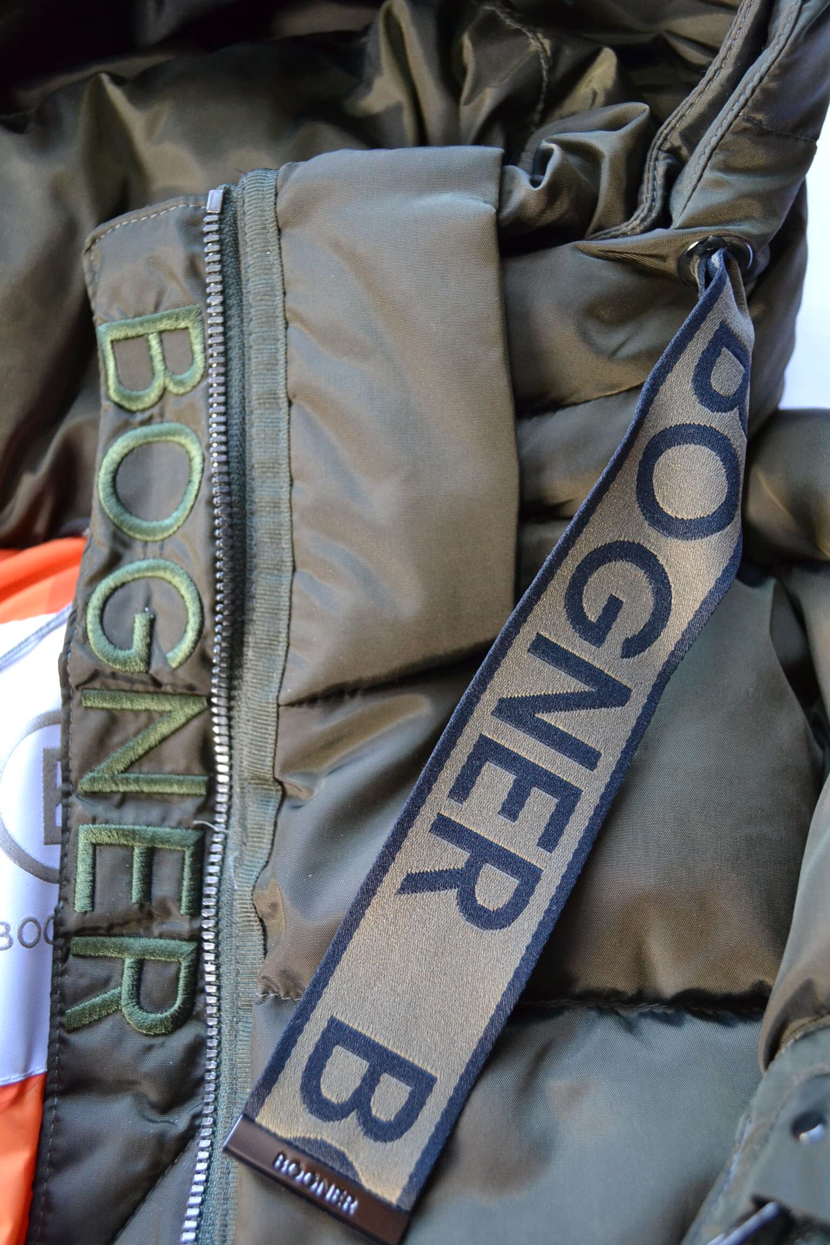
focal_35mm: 33
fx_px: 1141
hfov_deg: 40.0
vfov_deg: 57.2
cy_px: 622
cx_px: 415
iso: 1600
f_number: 3.8
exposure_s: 1/60
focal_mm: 22
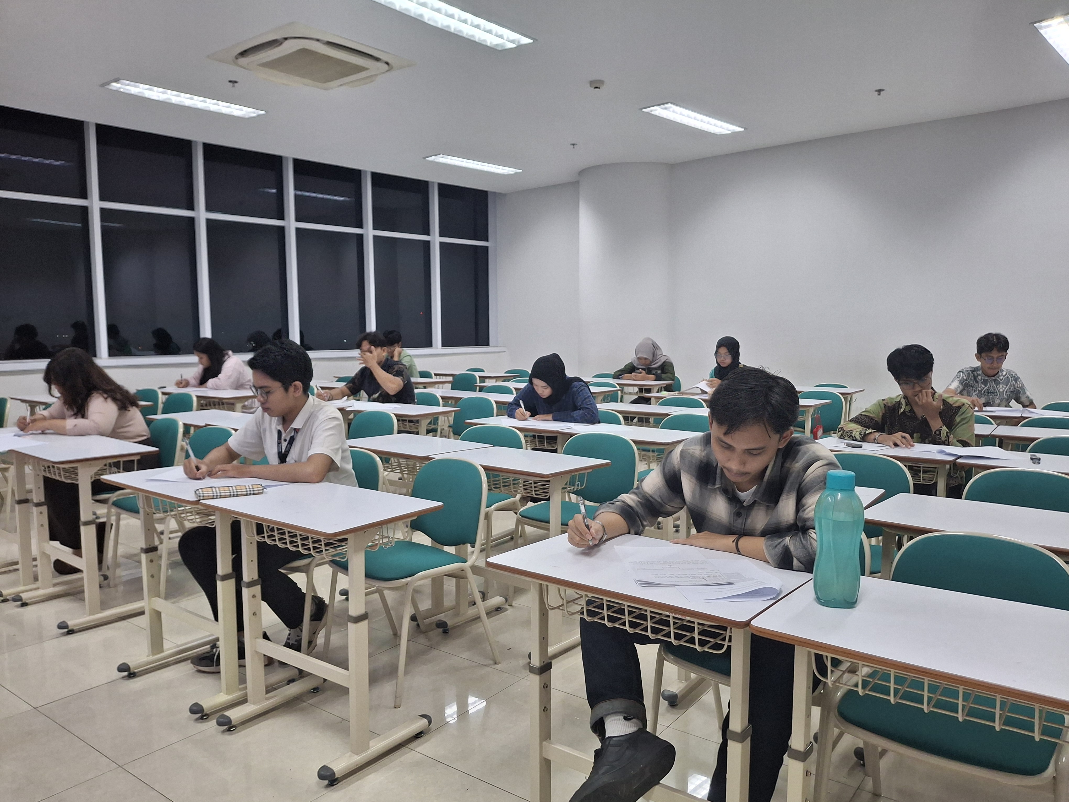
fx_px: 772
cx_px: 534
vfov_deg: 54.9
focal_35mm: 25
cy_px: 401
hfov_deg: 69.4
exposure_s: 1/100
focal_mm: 4.69
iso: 200
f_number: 1.8
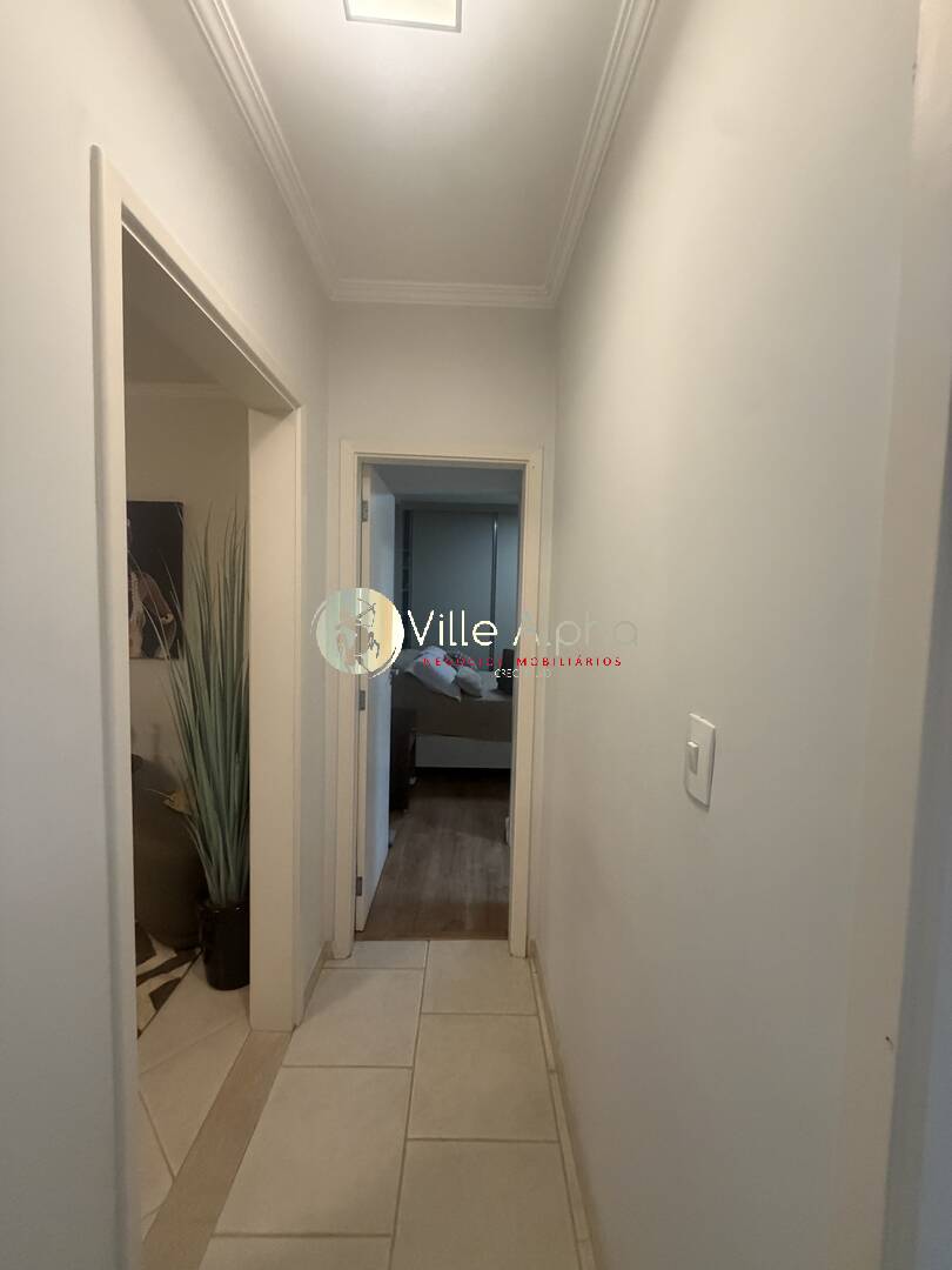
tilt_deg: -4.0
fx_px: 513
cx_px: 476
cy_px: 635
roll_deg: -1.3
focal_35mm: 14
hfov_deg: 85.7
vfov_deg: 102.1
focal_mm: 2.22
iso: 500
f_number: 2.2
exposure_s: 1/60
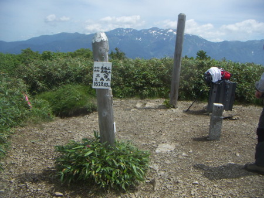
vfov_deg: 39.7
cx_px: 132
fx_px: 275
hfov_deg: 51.3
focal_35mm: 36
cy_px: 99
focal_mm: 4.7
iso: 50
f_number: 6.7
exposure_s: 1/250
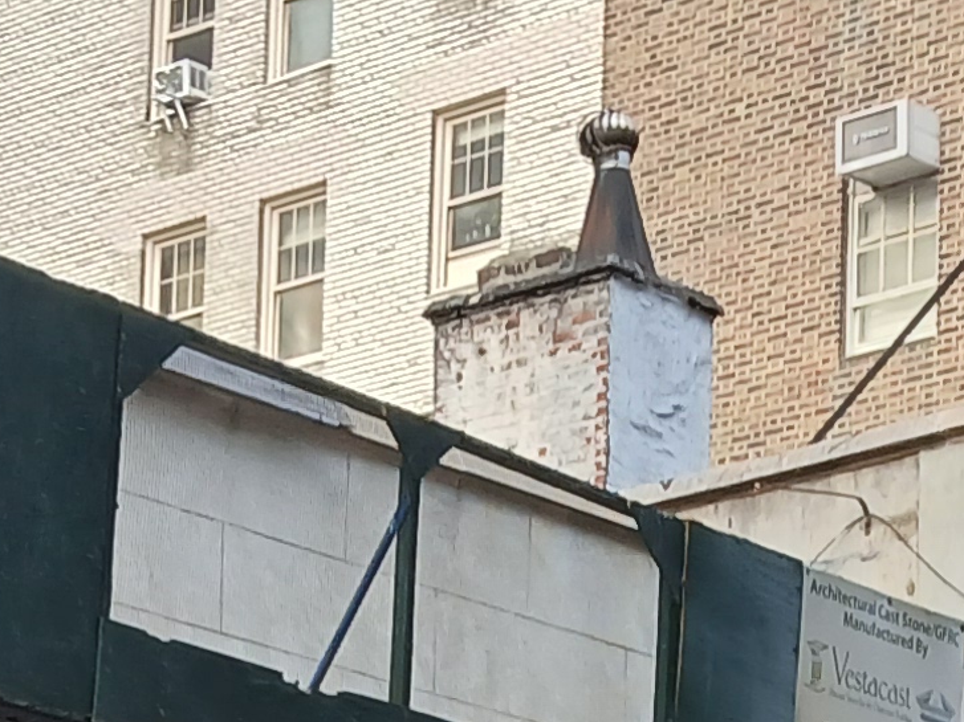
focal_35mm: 146
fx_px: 4065
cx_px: 648
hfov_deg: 13.5
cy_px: 1321
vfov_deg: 9.6
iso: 32
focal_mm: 3.98
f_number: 1.8
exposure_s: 1/60
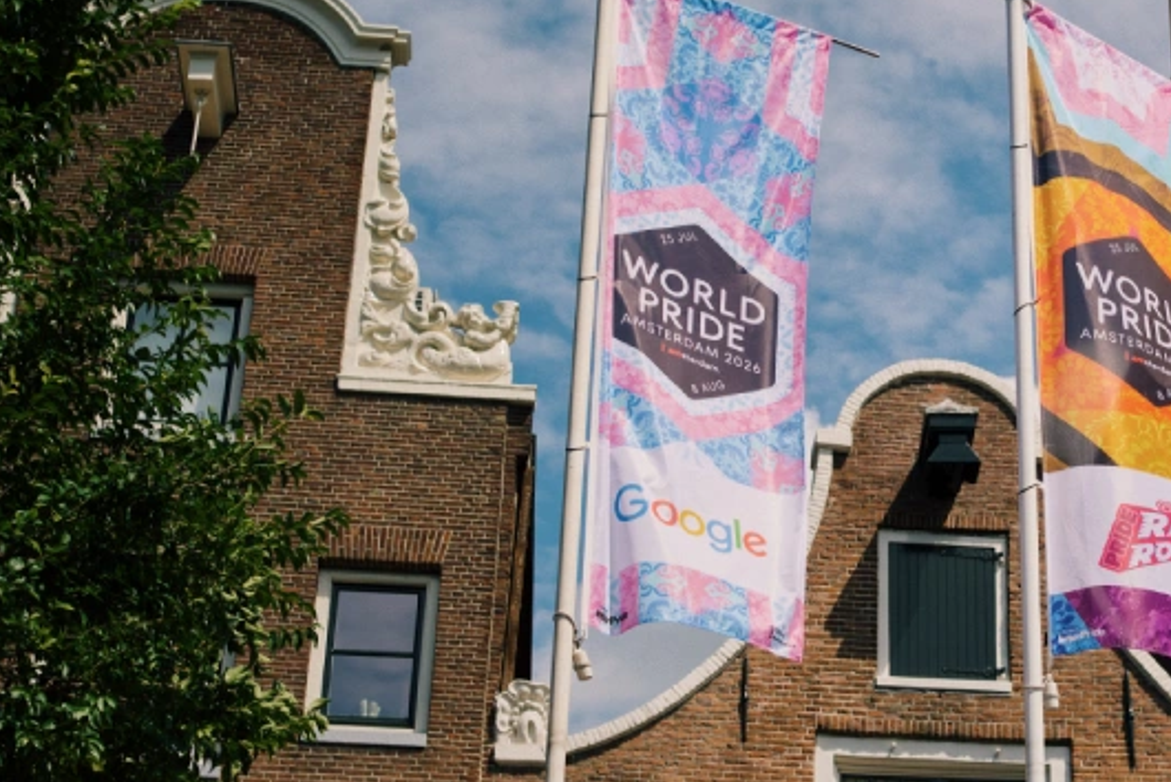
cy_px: 284
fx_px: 2766
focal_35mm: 85
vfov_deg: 16.1
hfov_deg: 23.5
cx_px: 938
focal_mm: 27
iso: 160
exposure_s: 1/7000
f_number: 2
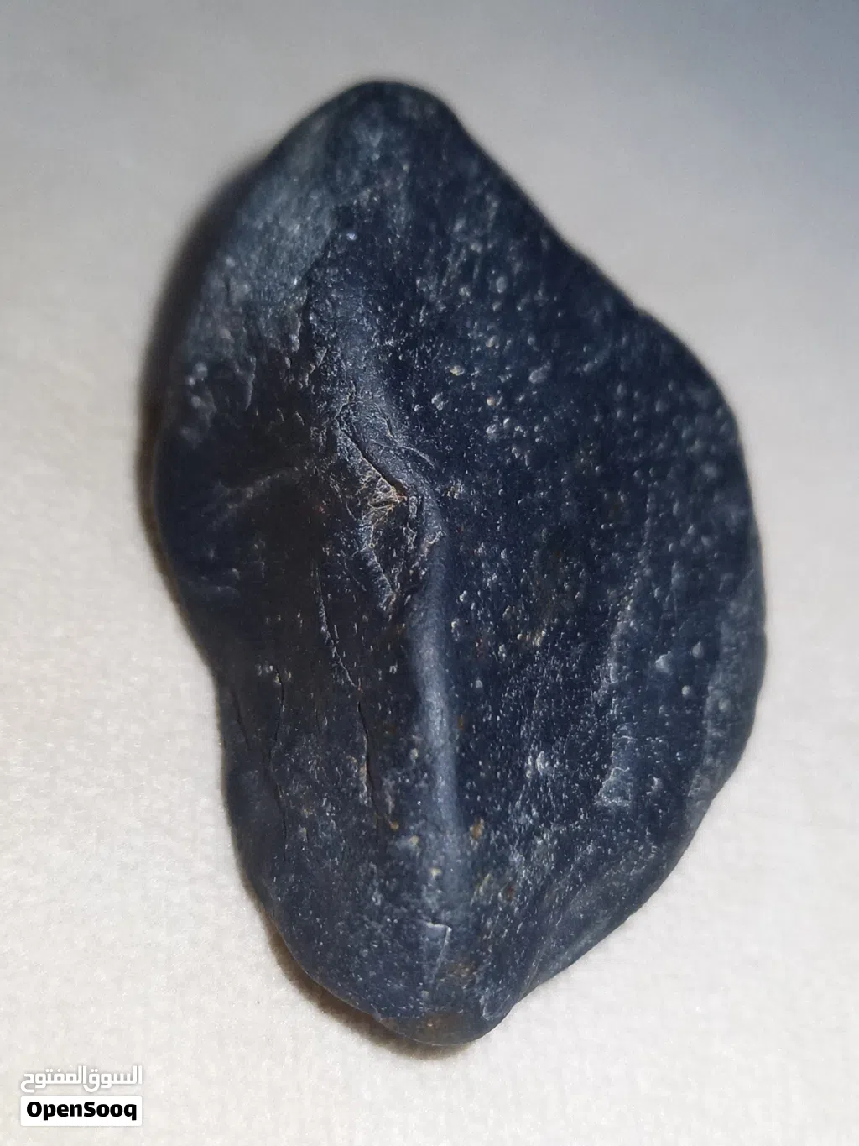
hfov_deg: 26.1
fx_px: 1853
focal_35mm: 56
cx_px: 430
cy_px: 573
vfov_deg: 34.3
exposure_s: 1/60
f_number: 1.8
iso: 409
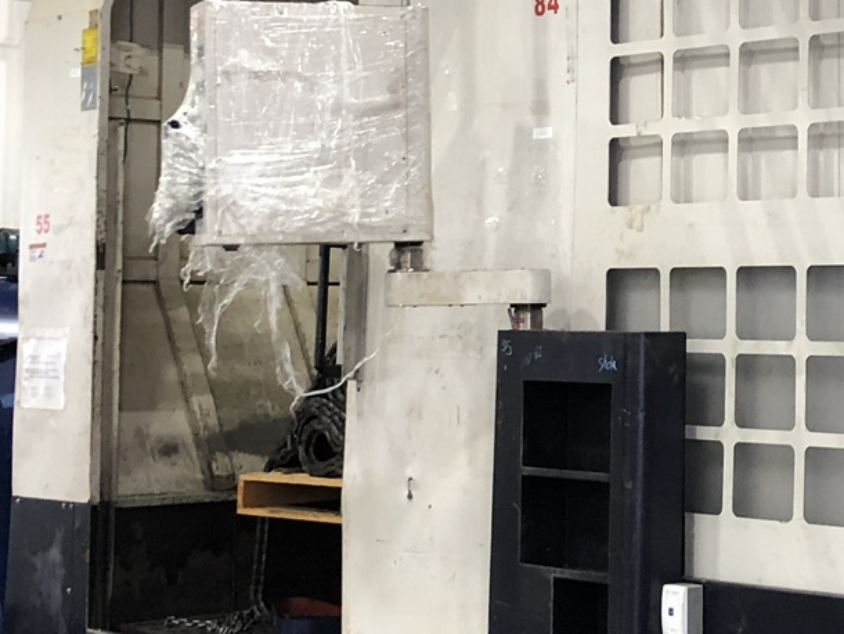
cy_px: 159
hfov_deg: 20.2
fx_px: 2293
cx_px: 836
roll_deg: +0.3
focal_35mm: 94
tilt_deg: +4.8
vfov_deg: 15.7
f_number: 1.8
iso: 40
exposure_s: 1/20
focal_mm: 4
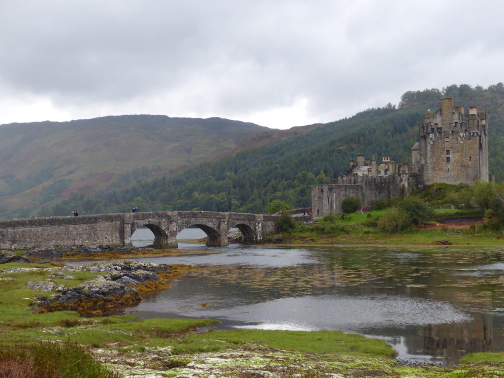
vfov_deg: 28.0
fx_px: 757
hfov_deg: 36.8
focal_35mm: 52
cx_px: 252
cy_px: 189
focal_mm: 9.4
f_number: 2.8
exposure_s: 1/100
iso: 100
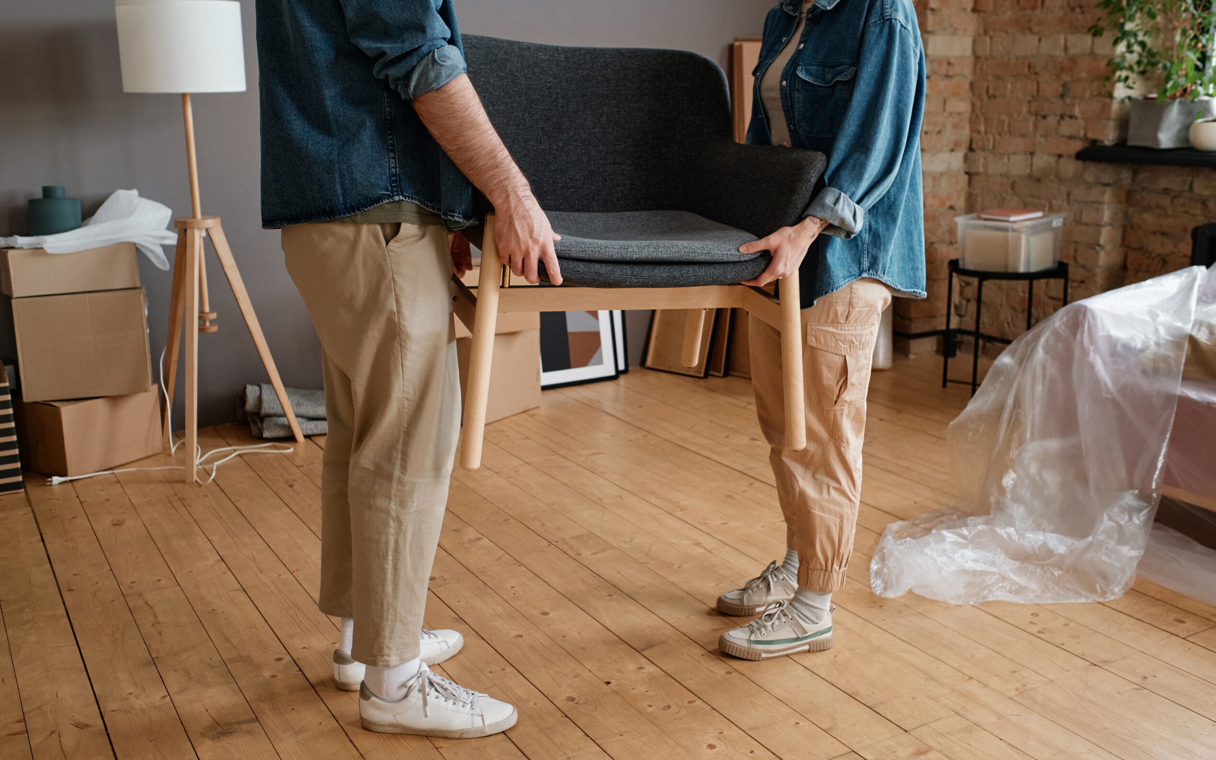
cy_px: 388
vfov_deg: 35.3
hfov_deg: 54.0
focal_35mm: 36
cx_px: 610
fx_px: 1193
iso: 800
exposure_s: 1/100
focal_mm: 23
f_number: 3.2
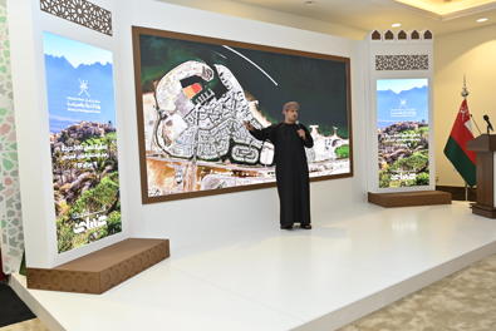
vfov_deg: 42.4
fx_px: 427
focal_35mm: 31
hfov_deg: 60.2
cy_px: 166
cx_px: 248
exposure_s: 1/125
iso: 800
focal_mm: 31
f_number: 4
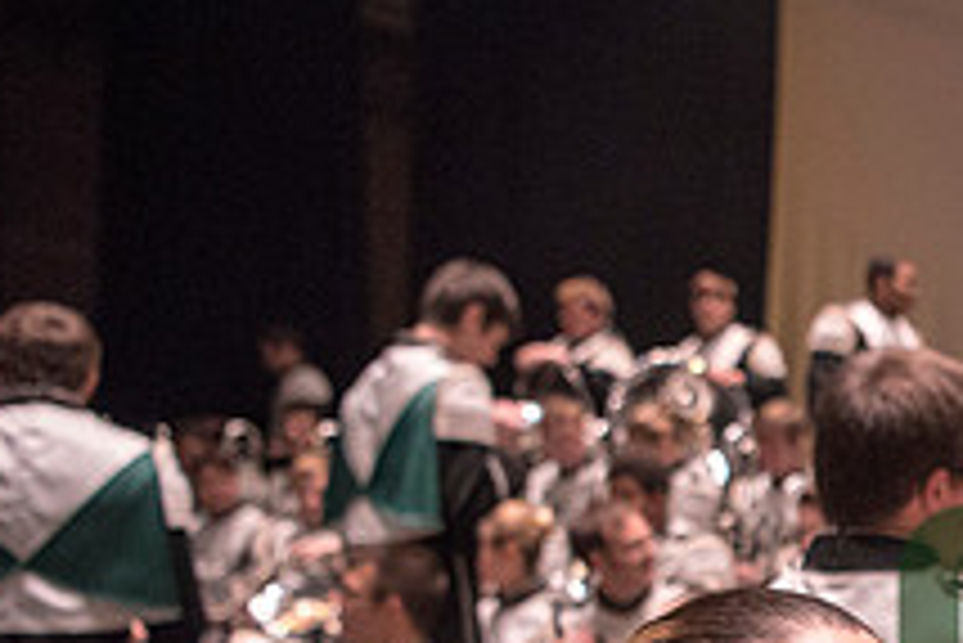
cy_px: 717
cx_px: 1238
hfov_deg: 26.5
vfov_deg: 20.0
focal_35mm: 65
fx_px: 1740
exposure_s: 1/400
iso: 4000
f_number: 2.8
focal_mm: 24
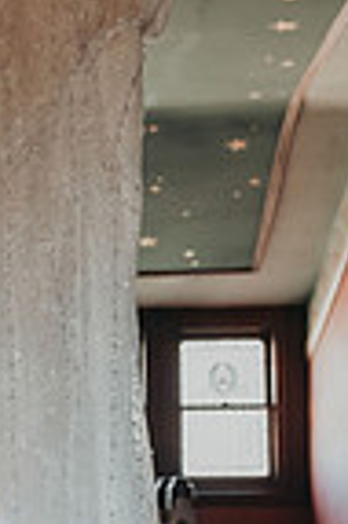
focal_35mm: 101
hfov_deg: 13.3
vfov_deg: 20.0
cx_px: 4
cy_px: 432
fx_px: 1468
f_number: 4
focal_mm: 32
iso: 2000
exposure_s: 1/125
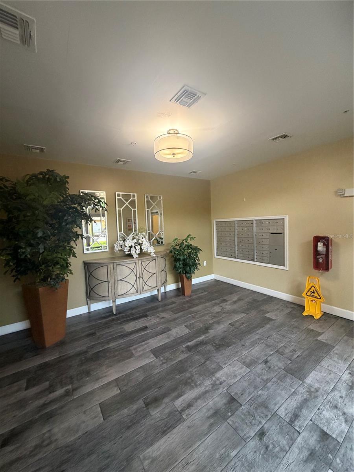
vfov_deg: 102.1
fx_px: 191
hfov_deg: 85.7
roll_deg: +3.1
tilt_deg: -3.5
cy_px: 236
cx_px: 177
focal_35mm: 14
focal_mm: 2.22
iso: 320
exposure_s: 1/60
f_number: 2.2
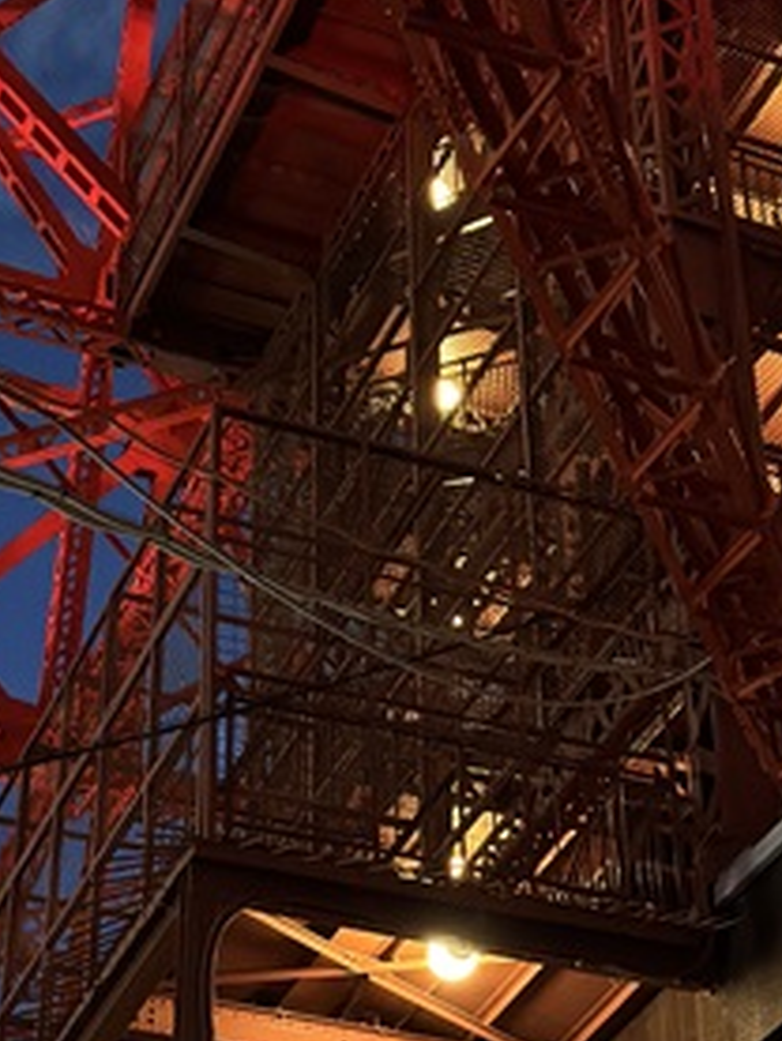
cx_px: 444
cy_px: 549
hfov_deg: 16.2
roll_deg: +2.2
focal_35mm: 91
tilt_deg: +36.9
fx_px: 2739
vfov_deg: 21.5
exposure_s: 1/25
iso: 1000
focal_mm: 6.76
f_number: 1.78
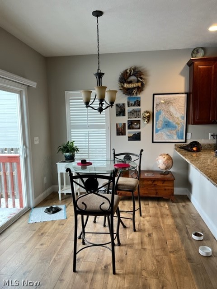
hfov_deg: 53.1
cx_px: 108
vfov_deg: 67.3
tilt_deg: -6.3
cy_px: 144
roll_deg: +0.6
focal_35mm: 26
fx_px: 217
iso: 125
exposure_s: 1/120
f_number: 1.5
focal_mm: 5.7
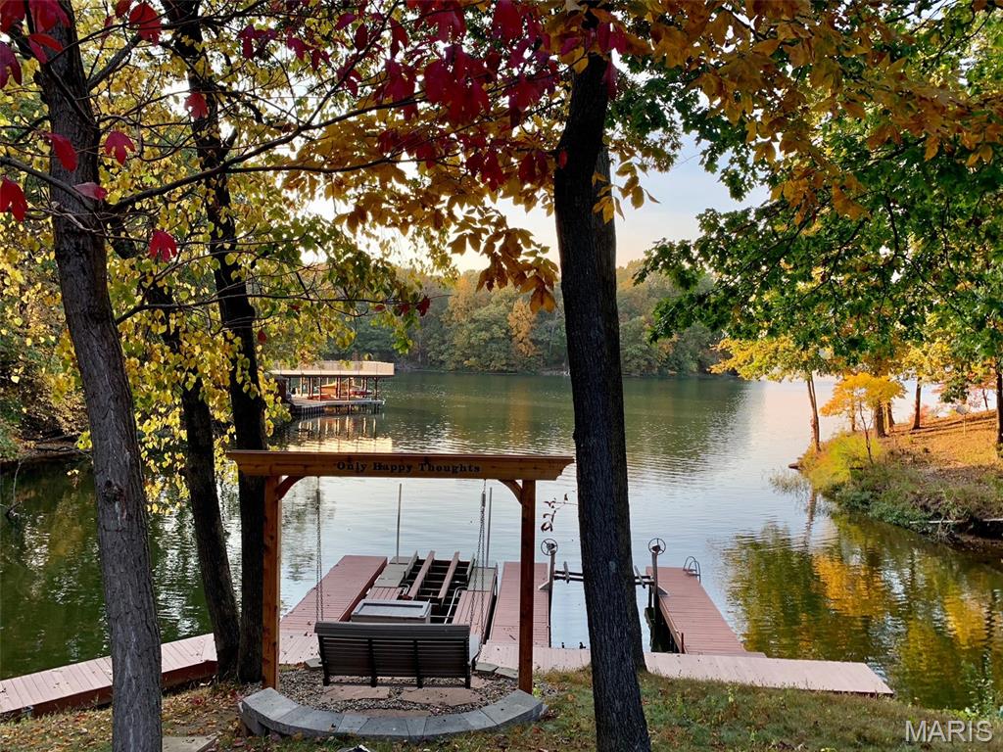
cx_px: 502
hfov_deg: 67.3
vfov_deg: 53.1
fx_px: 753
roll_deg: -1.3
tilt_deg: -1.7
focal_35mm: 26
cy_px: 376
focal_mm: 4.25
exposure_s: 1/245
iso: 25
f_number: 1.8
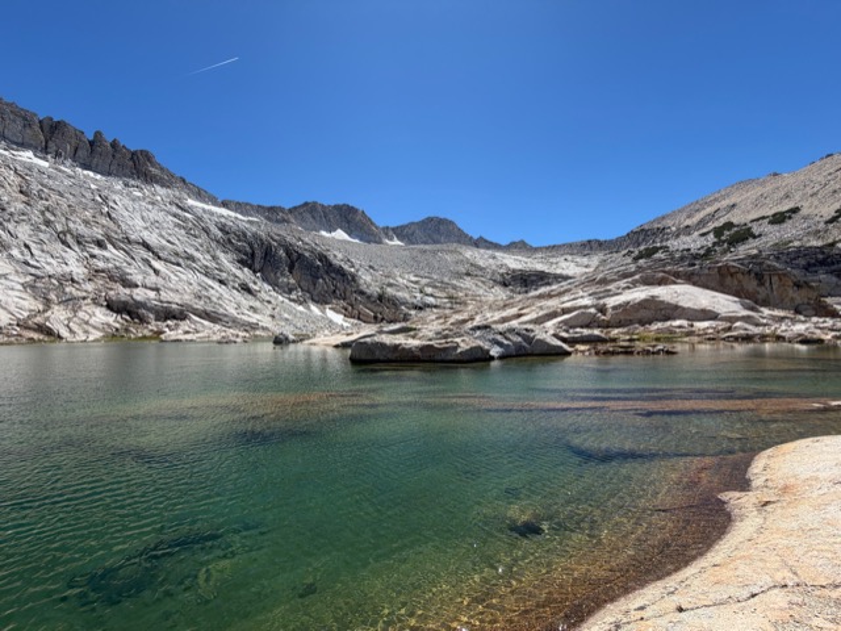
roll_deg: +1.6
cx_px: 420
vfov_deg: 85.7
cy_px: 316
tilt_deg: +2.1
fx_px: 340
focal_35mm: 14
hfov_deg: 102.1
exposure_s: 1/770
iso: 20
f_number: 2.2
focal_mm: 2.22
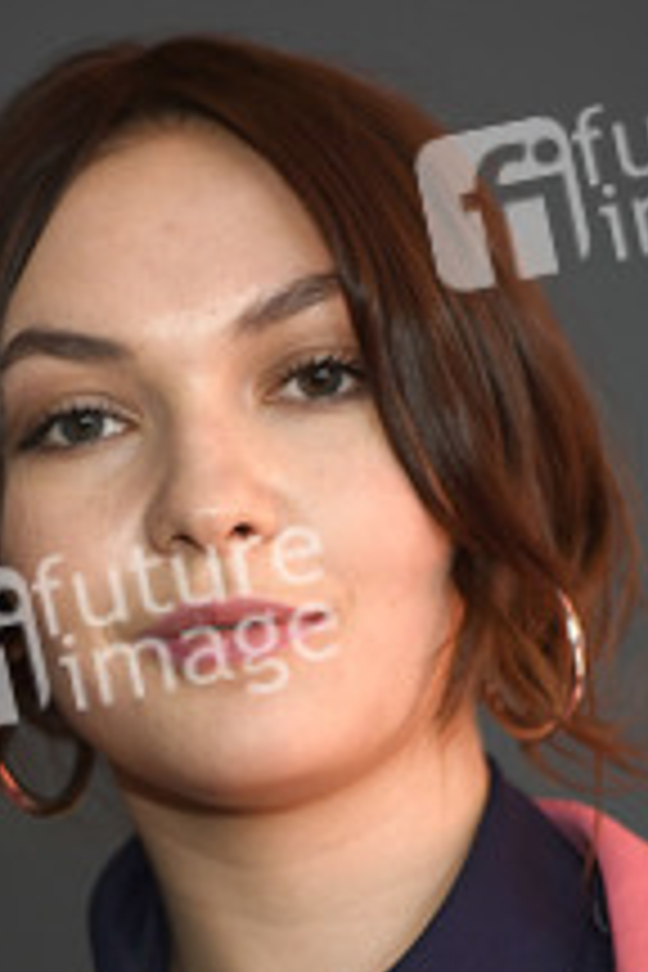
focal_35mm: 370
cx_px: 238
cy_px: 860
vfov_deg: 5.6
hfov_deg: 3.7
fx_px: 9989
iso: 800
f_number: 3.2
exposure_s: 1/400
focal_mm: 200
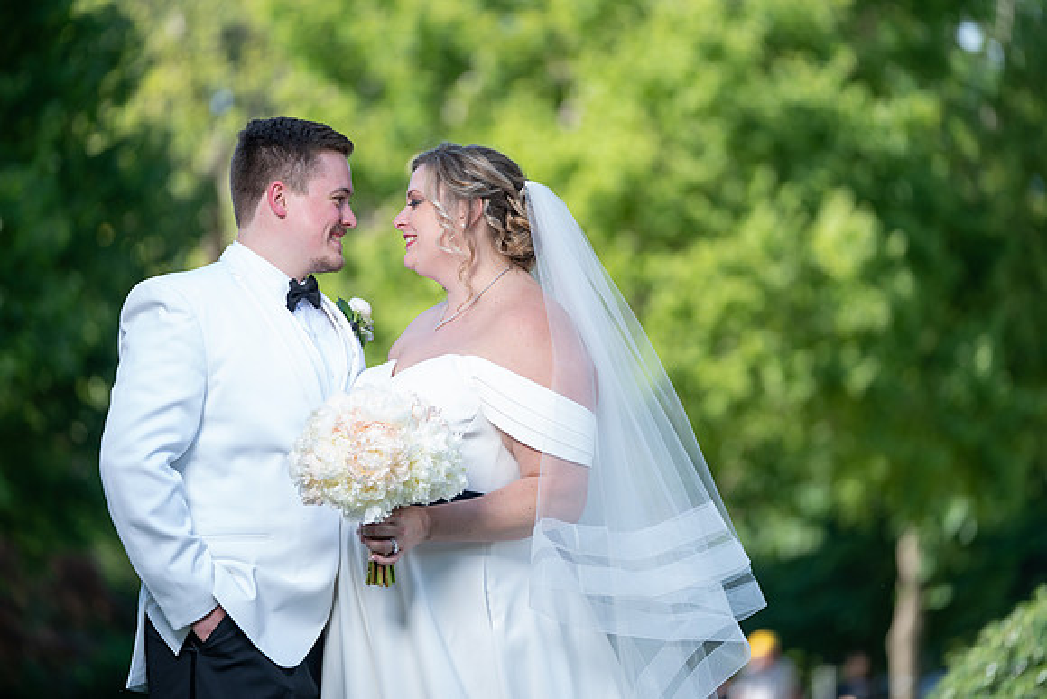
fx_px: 4625
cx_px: 524
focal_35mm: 159
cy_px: 350
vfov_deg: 8.6
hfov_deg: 12.9
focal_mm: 159
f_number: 2.8
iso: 50
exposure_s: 1/250
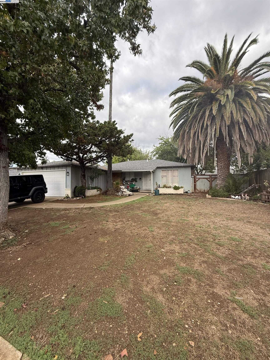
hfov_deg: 85.7
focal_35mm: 14
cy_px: 180
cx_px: 135
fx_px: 146
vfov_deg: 102.1
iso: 64
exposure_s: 1/574
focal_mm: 2.22
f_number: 2.2
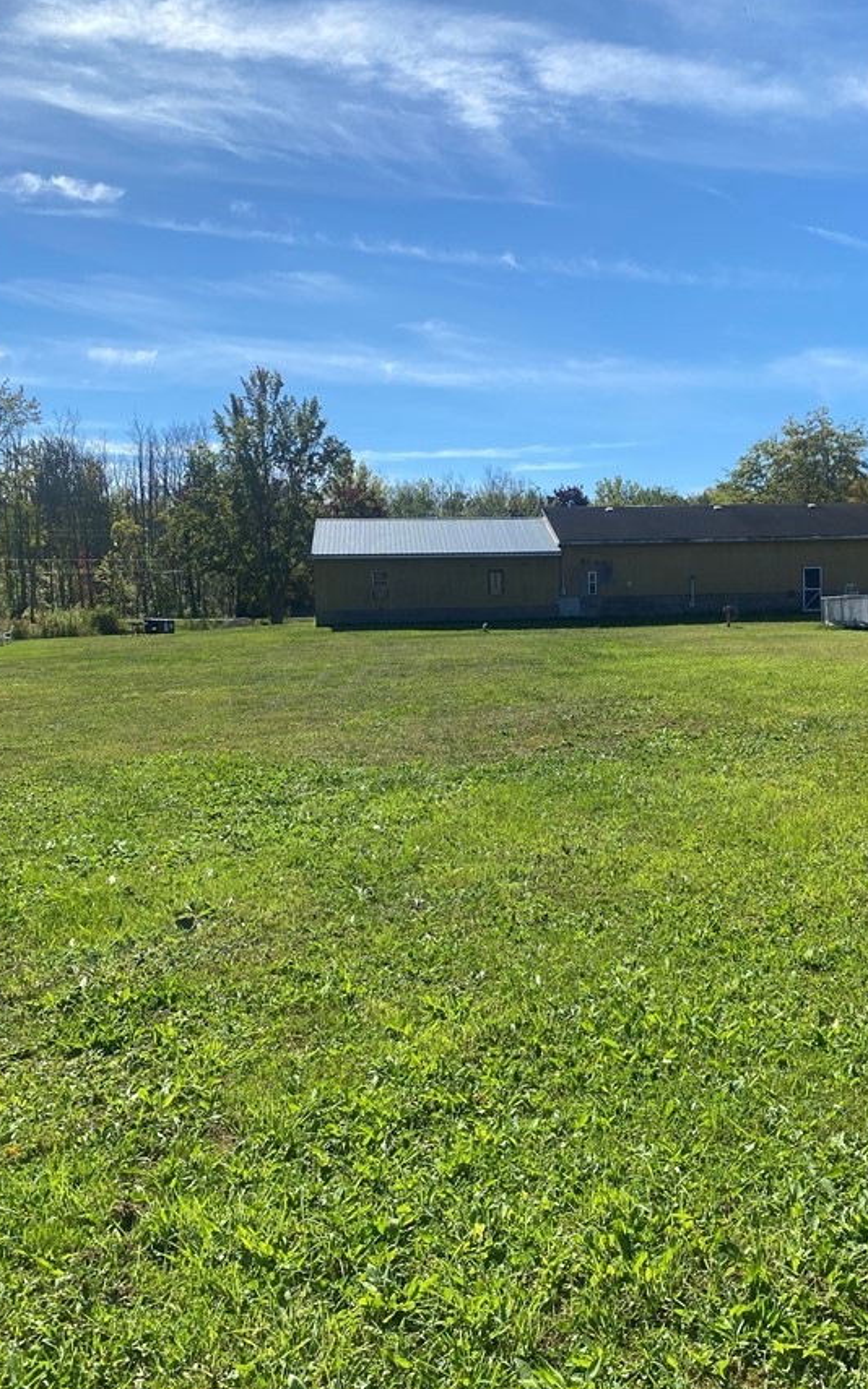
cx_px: 548
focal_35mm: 33
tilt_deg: -2.2
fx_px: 1250
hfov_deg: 38.0
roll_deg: +1.0
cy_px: 699
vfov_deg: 58.2
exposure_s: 1/3610
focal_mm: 4.25
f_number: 1.8
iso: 32
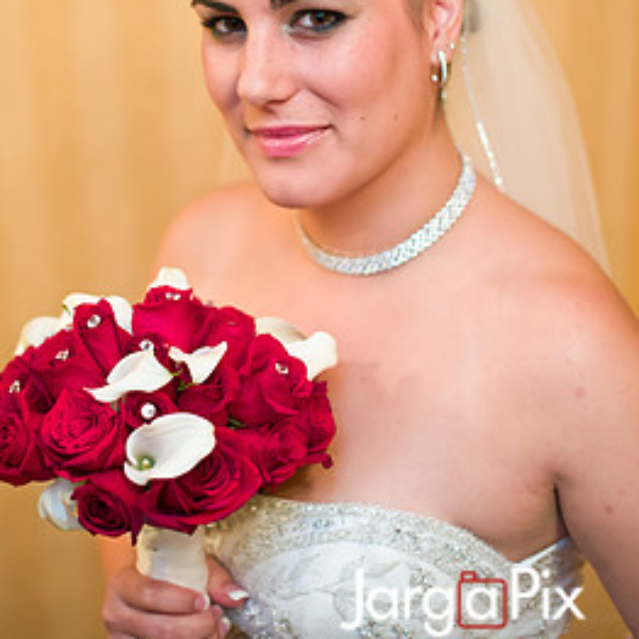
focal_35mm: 73
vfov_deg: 23.4
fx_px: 1525
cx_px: 304
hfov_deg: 23.7
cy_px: 149
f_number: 2
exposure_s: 1/200
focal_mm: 50
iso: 1600
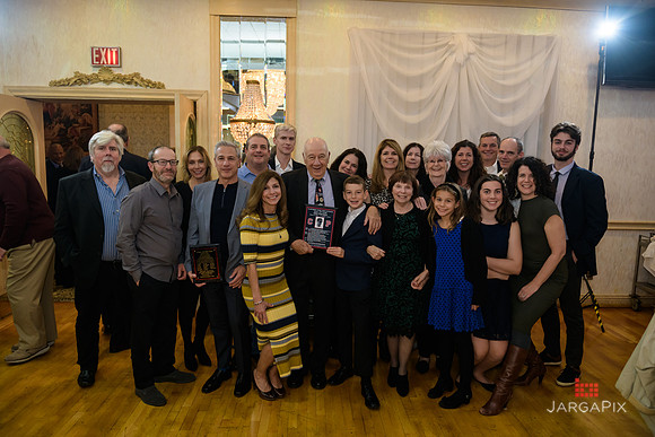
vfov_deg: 53.2
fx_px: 437
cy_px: 218
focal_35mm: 24
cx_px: 328
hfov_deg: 73.7
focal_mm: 24
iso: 1000
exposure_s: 1/125
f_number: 3.2
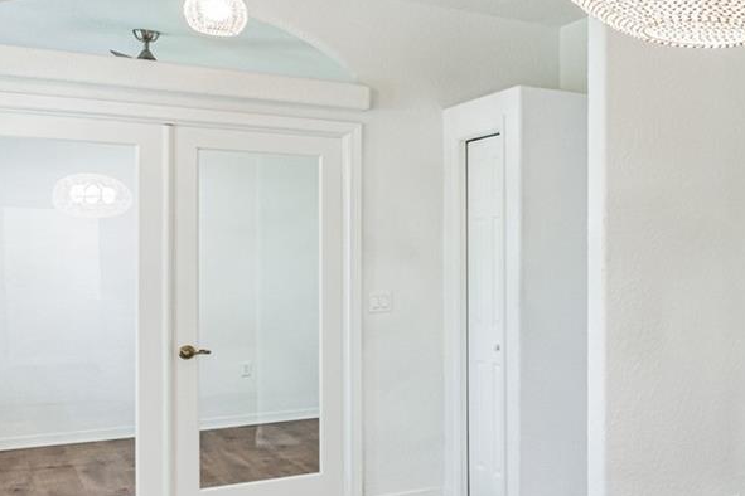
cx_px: 884
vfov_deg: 29.2
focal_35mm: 46
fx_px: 952
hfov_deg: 34.6
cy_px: 245
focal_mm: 17
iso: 800
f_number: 6.3
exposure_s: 1/20
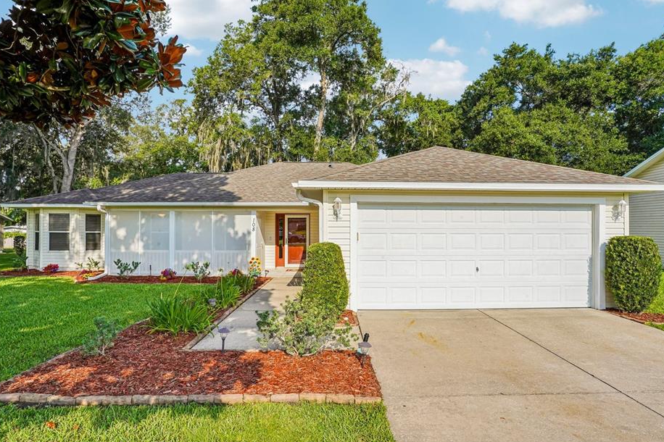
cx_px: 337
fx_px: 350
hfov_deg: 86.9
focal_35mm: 19
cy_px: 224
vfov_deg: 64.5
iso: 100
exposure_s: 1/50
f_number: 20
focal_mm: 17
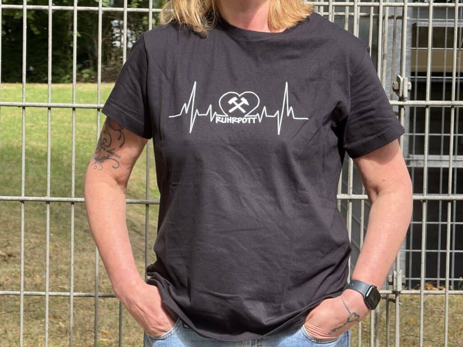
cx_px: 232
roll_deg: -0.9
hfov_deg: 16.4
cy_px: 174
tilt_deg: -3.6
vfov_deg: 12.3
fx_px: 1605
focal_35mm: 120
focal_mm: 15.66
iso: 64
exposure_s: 1/346
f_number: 2.8
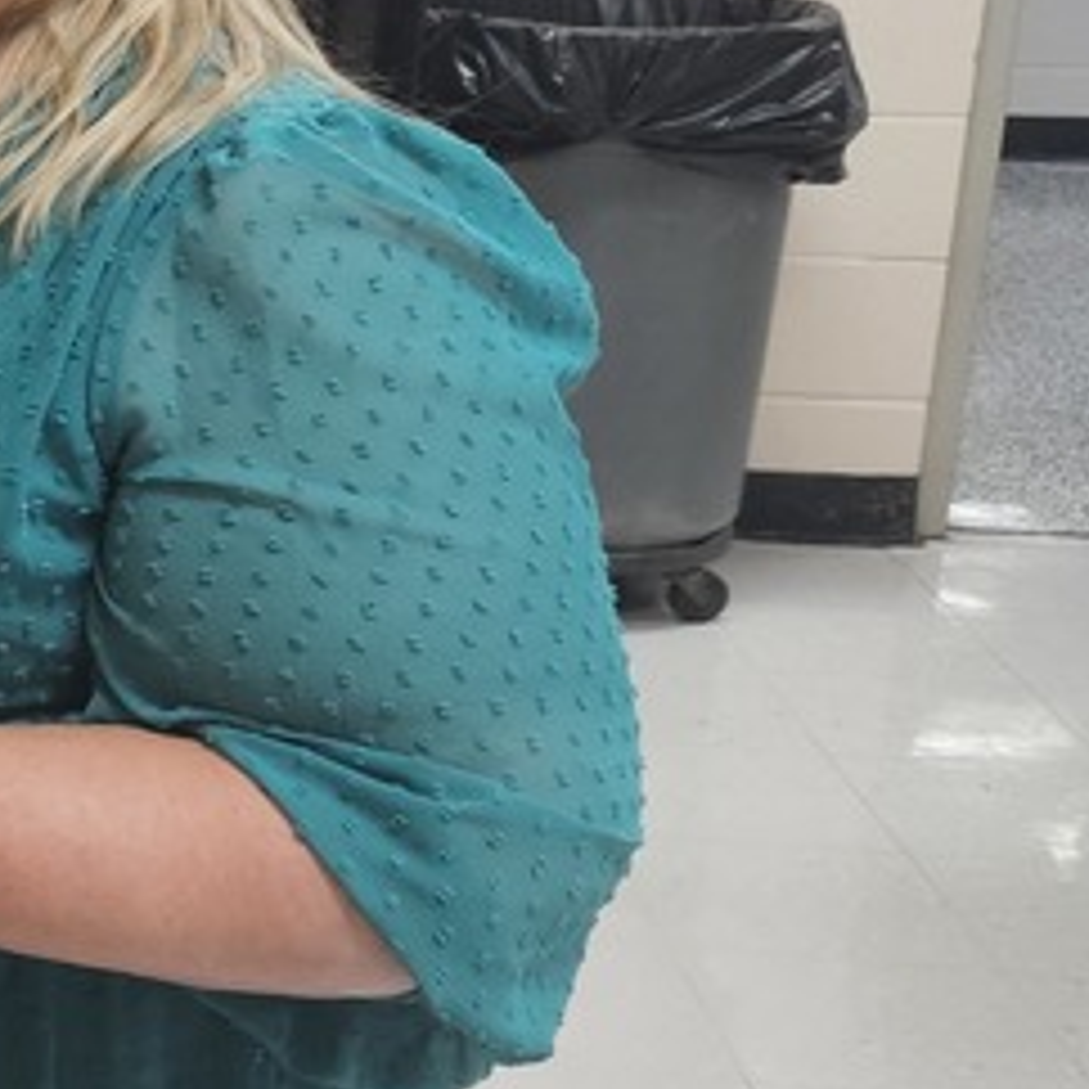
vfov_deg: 20.1
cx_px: -958
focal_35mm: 86
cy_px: 387
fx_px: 3061
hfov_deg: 16.4
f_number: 1.8
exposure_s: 1/120
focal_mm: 5.4
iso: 400
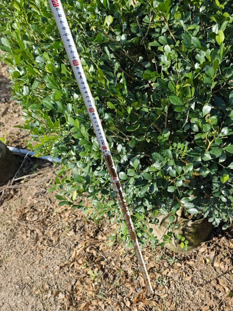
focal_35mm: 37
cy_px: 159
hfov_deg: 38.0
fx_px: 332
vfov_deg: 50.1
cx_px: 164
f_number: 1.6
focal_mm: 6.55
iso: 50
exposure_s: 1/1800
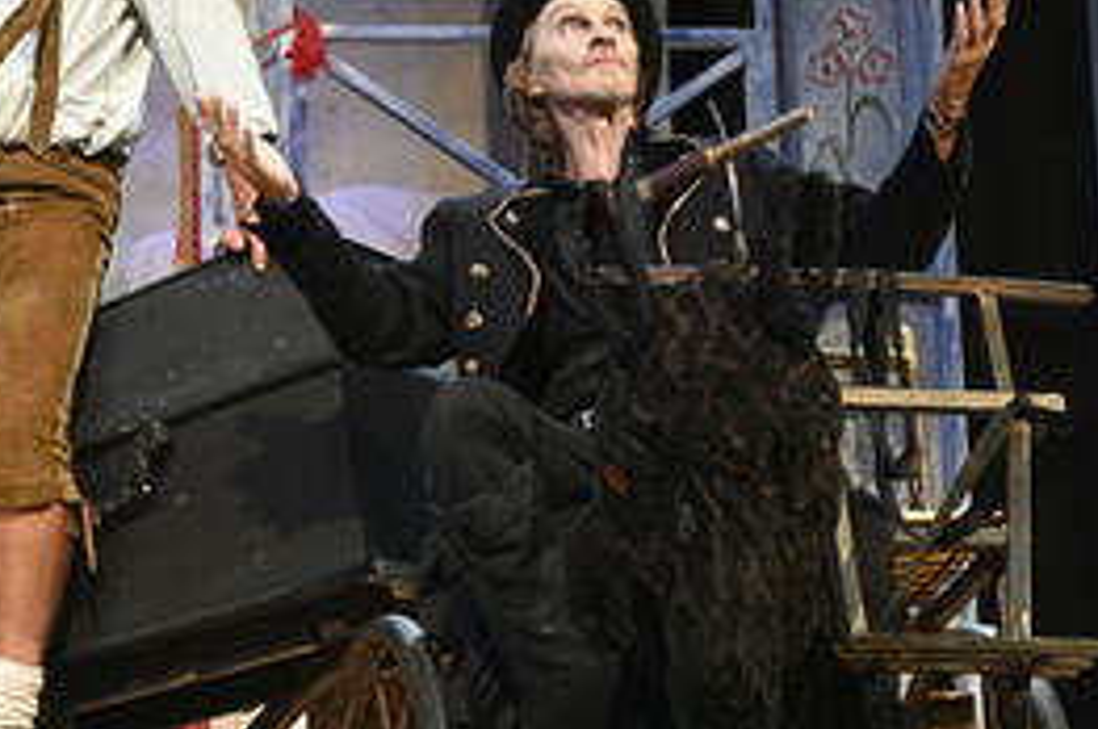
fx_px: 3625
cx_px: 442
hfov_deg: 17.2
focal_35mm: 119
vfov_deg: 11.5
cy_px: 222
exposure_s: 1/200
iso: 3200
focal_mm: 69
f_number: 6
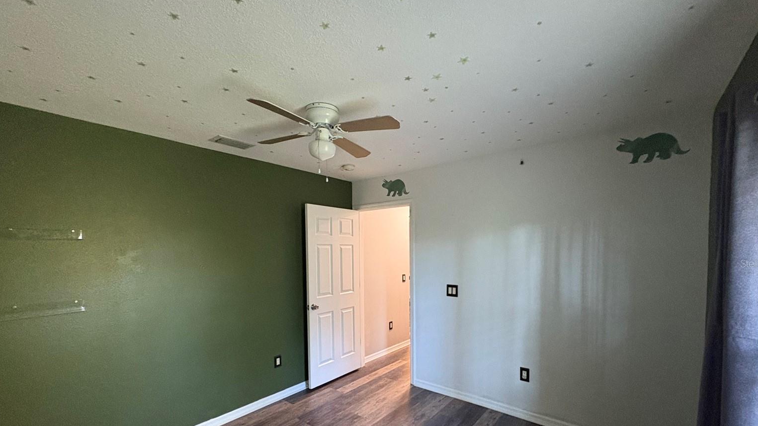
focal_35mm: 16
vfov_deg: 66.2
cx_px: 390
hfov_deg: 99.3
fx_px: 322
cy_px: 263
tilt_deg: -2.5
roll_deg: +0.1
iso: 500
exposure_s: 1/60
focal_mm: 2.22
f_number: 2.2
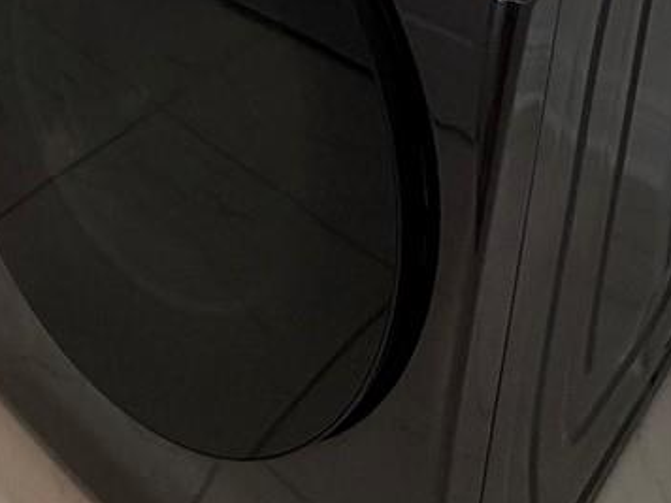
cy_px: -578
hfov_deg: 30.7
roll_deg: -6.1
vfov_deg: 16.2
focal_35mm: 63
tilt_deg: -9.7
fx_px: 1221
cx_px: 381
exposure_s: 1/60
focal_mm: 2.22
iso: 160
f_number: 2.2
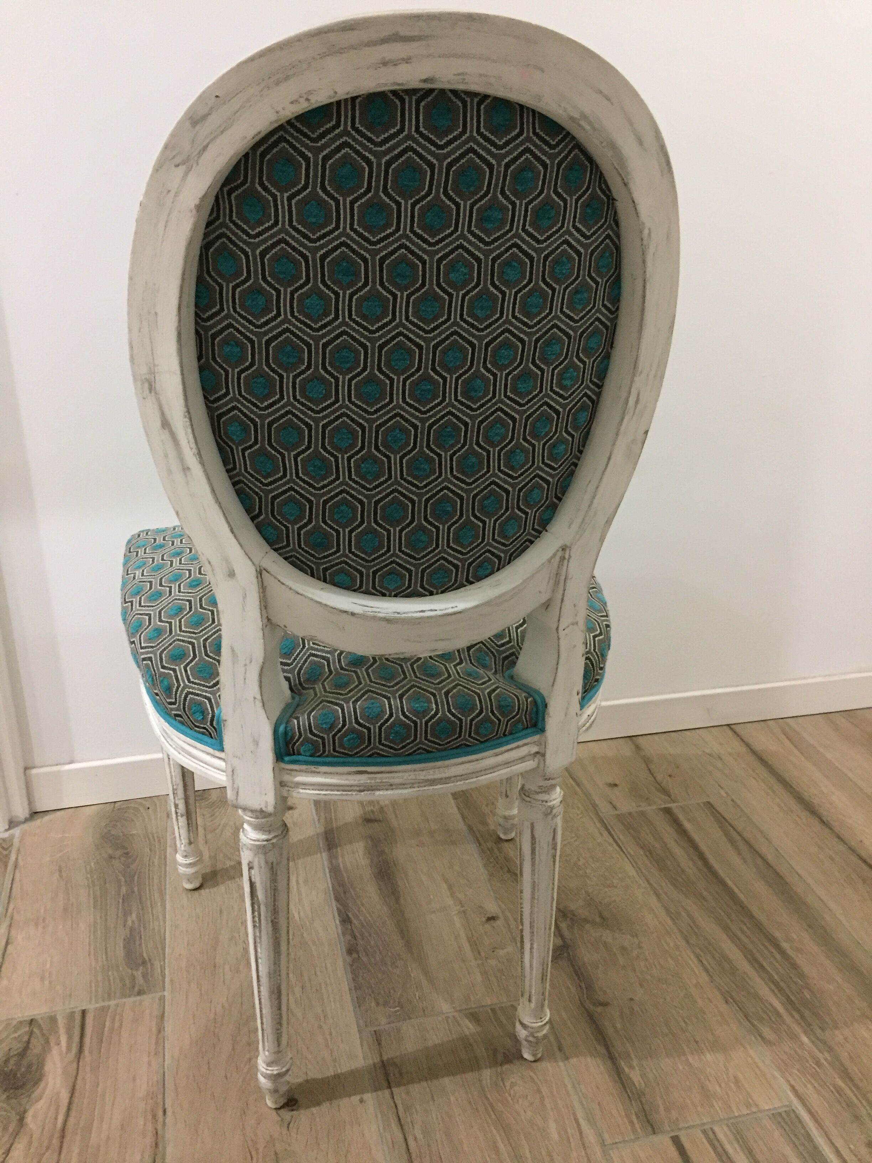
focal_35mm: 29
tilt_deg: -23.0
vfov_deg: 61.7
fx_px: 974
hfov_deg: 48.2
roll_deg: -0.8
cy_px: 582
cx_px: 436
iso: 250
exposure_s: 1/20
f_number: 2.2
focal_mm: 4.15
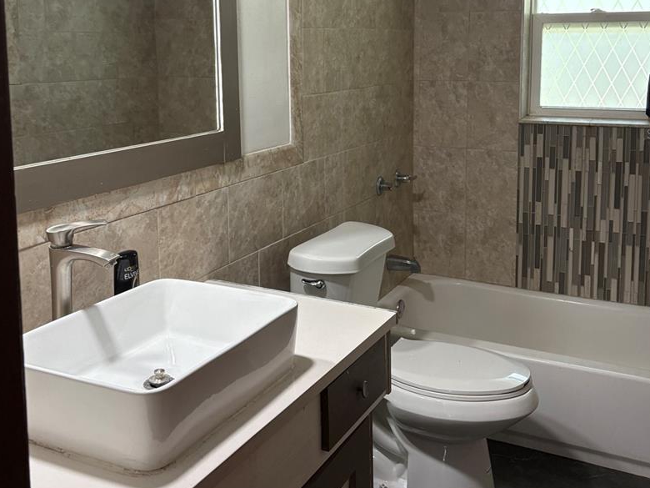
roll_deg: +0.8
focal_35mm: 40
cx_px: 331
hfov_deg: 46.8
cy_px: 133
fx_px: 751
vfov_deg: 35.3
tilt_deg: -5.6
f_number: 1.6
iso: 125
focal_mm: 5.96
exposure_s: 1/60
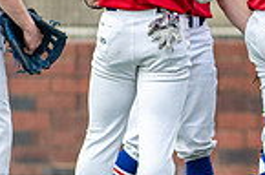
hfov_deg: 1.4
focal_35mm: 1445
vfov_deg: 0.9
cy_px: -20
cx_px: 588
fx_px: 10613
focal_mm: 300
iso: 320
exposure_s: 1/800
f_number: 2.8
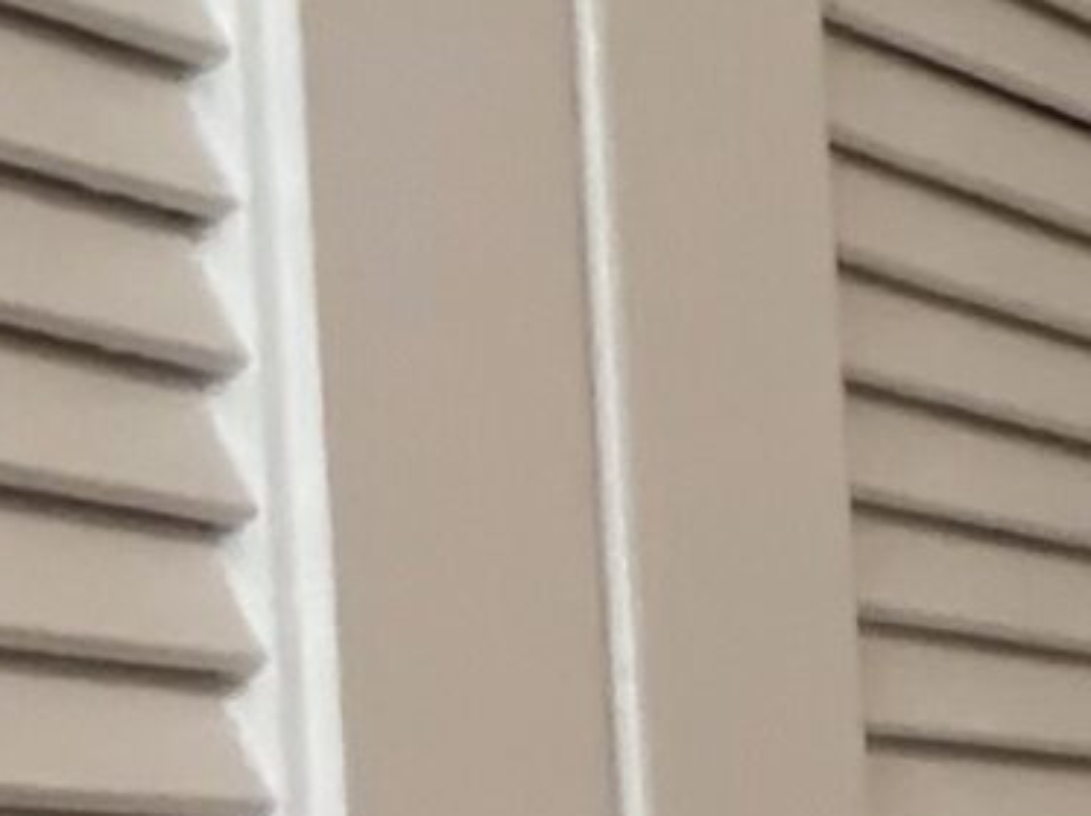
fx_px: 4975
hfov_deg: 9.6
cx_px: 3291
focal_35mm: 158
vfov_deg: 8.9
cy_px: 1562
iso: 200
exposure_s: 1/40
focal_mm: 2.69
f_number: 1.9
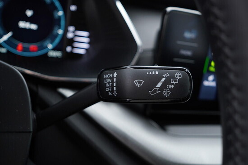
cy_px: 82
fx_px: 248
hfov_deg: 53.1
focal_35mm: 36
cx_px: 124
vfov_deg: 36.9
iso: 160
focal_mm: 24
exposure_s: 1/40
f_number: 2.8
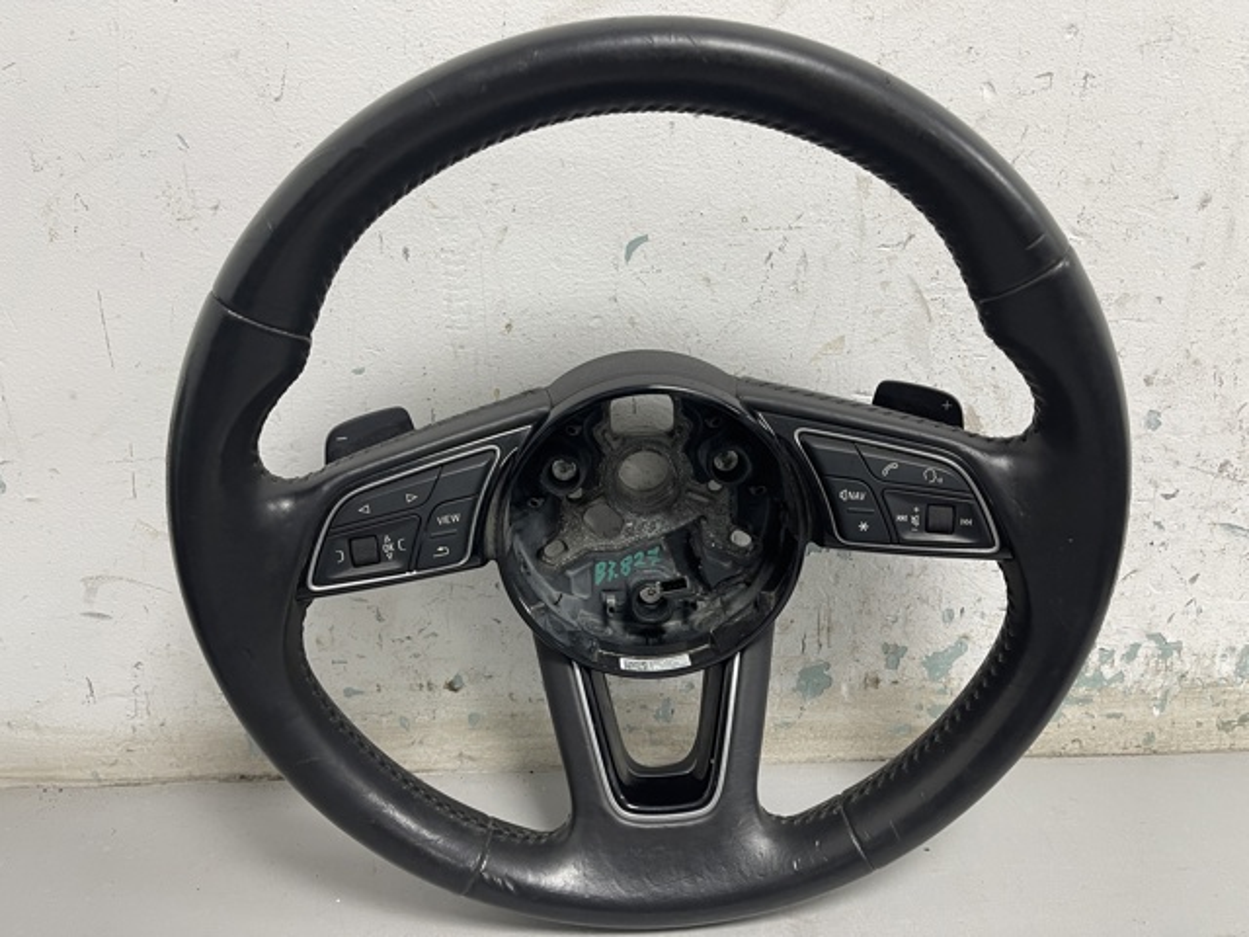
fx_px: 902
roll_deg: +1.9
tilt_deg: -17.9
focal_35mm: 25
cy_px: 468
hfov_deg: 69.4
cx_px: 624
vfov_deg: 54.9
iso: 80
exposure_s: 1/50
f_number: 1.6
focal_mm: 5.1
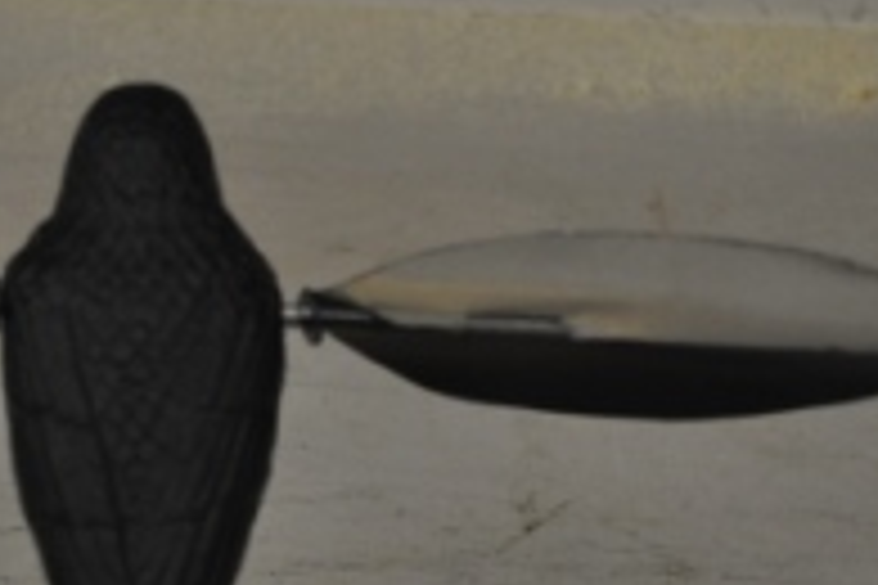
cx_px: 279
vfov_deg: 11.7
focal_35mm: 117
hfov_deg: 17.4
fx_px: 2853
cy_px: 482
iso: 800
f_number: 5
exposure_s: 1/60
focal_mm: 34
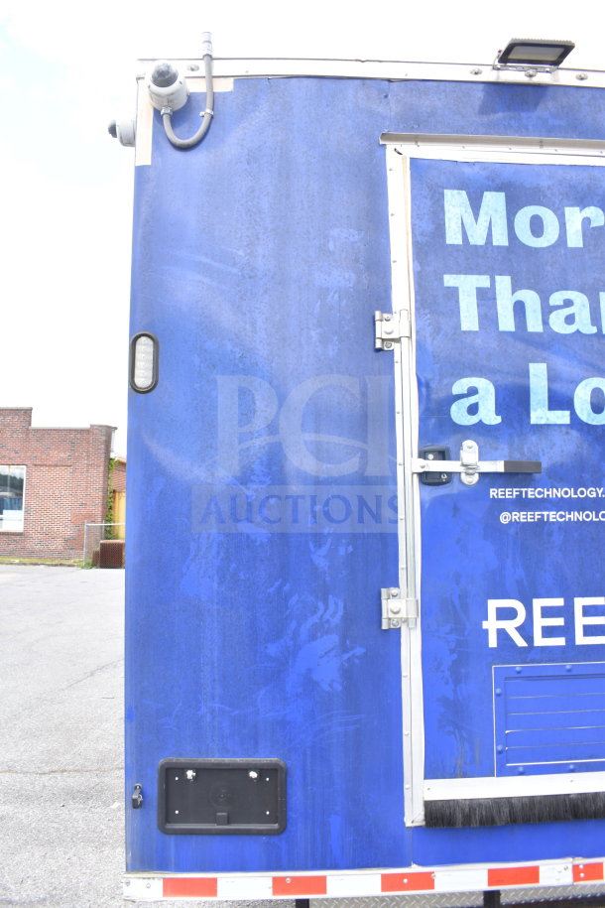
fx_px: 681
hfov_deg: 47.9
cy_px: 454
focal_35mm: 27
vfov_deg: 67.4
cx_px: 302
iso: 200
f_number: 5.6
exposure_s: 1/125
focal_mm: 18
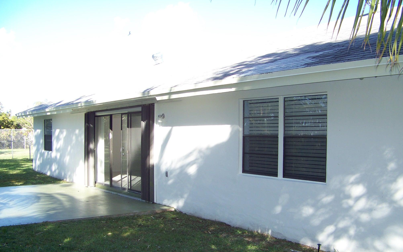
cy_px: 153
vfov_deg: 32.6
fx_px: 428
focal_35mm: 39
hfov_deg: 50.4
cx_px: 203
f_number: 2.8
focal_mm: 5.85
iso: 64
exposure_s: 1/250
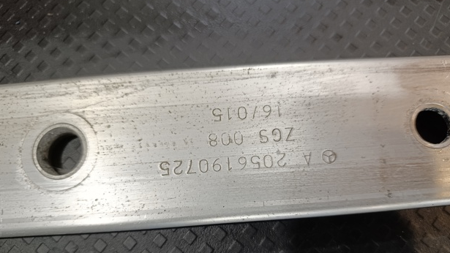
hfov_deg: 71.9
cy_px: 165
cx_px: 230
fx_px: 310
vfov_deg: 43.9
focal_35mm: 26
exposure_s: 1/50
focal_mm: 6.11
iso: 800
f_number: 1.7
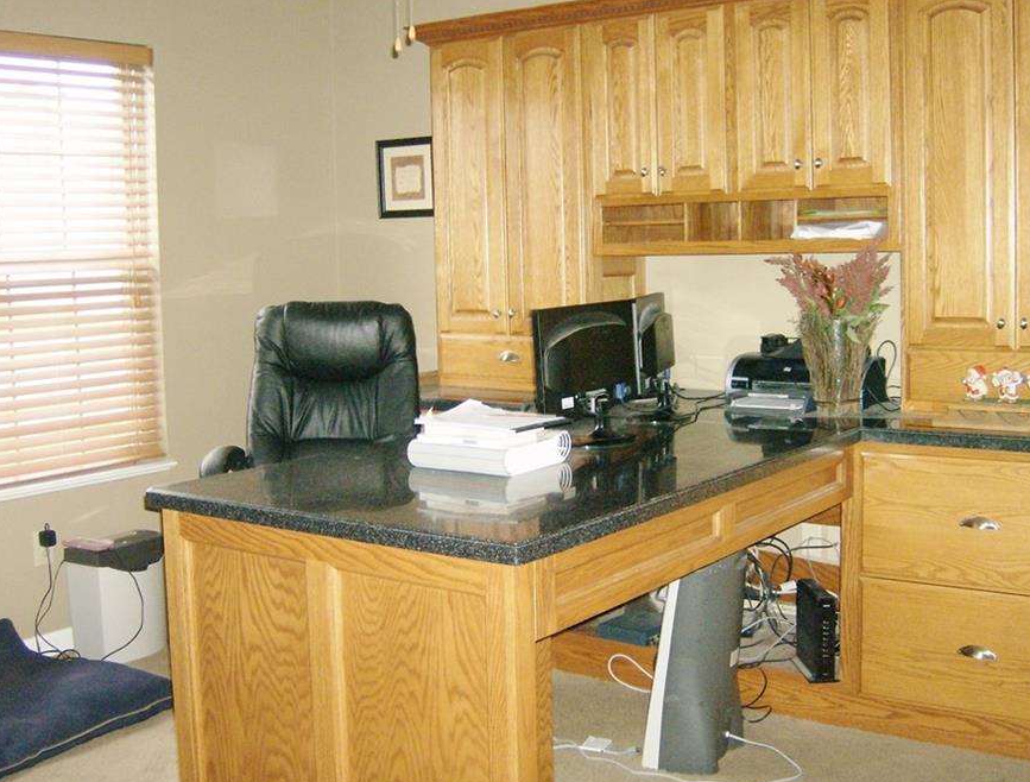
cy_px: 378
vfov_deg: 34.6
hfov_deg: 44.6
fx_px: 1255
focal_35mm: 42
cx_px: 520
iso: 200
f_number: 2.8
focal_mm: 6
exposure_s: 1/60
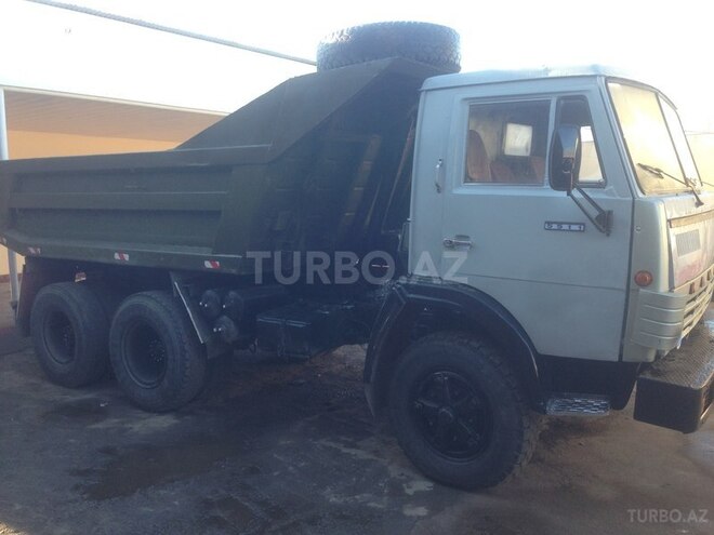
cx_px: 357
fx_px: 681
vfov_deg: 42.9
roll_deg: +2.4
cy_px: 268
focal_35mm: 33
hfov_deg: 55.4
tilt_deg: -5.3
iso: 50
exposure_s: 1/122
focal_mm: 4.12
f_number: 2.4
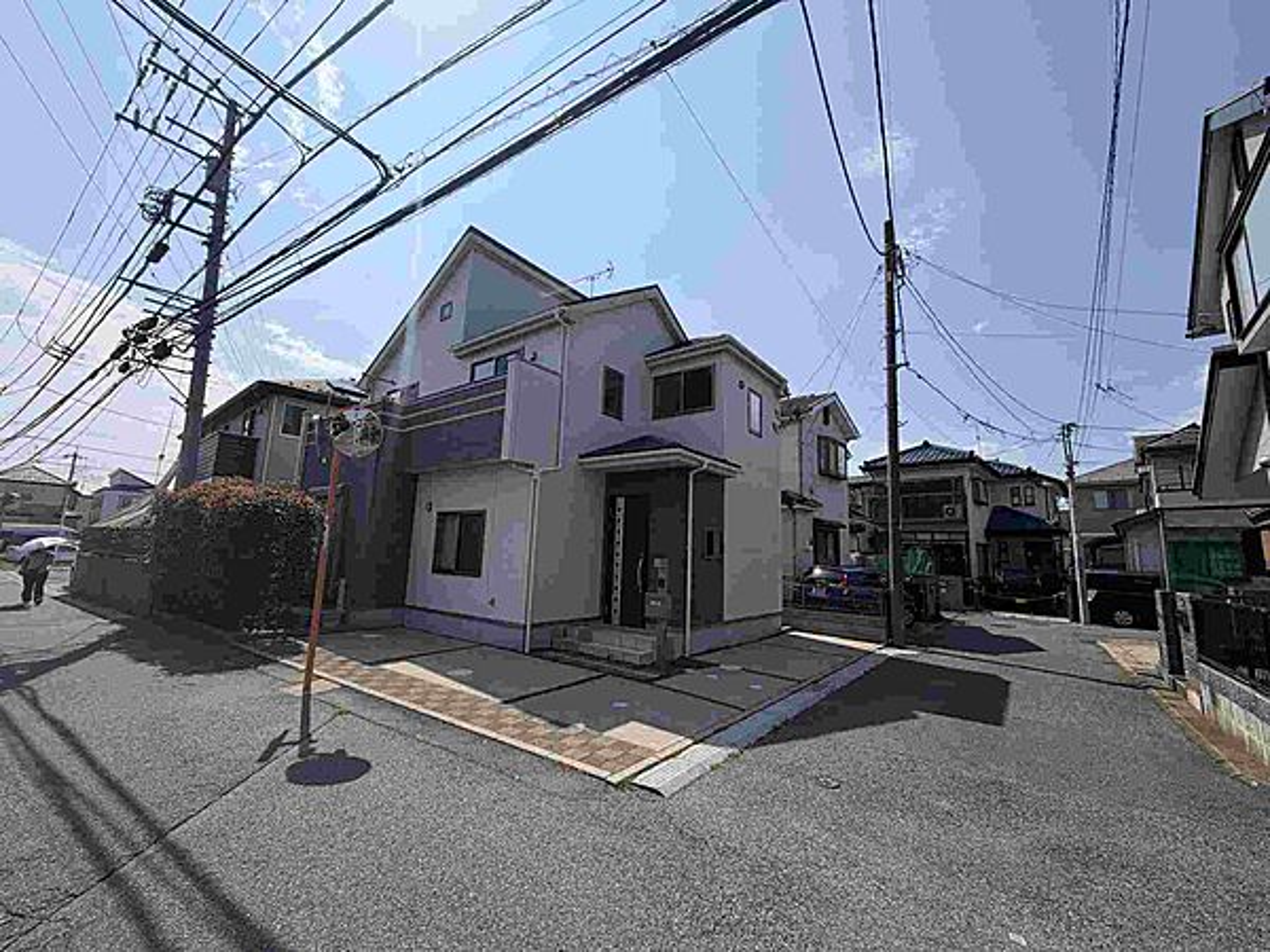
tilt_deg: +9.7
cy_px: 476
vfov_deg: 85.7
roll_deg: -1.6
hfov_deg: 102.1
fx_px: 514
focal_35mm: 14
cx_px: 635
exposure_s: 1/1431
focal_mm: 2.22
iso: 20
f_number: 2.2
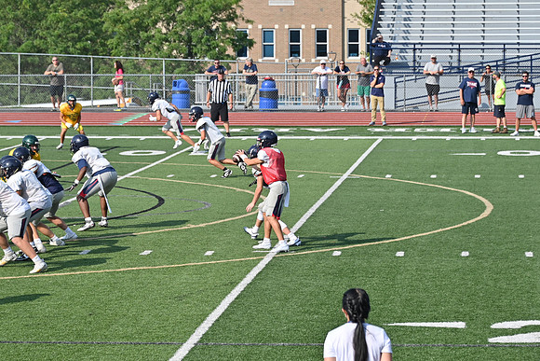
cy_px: 180
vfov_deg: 8.2
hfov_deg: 12.2
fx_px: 2520
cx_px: 270
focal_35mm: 168
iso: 110
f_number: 5.3
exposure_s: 1/800
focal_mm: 112
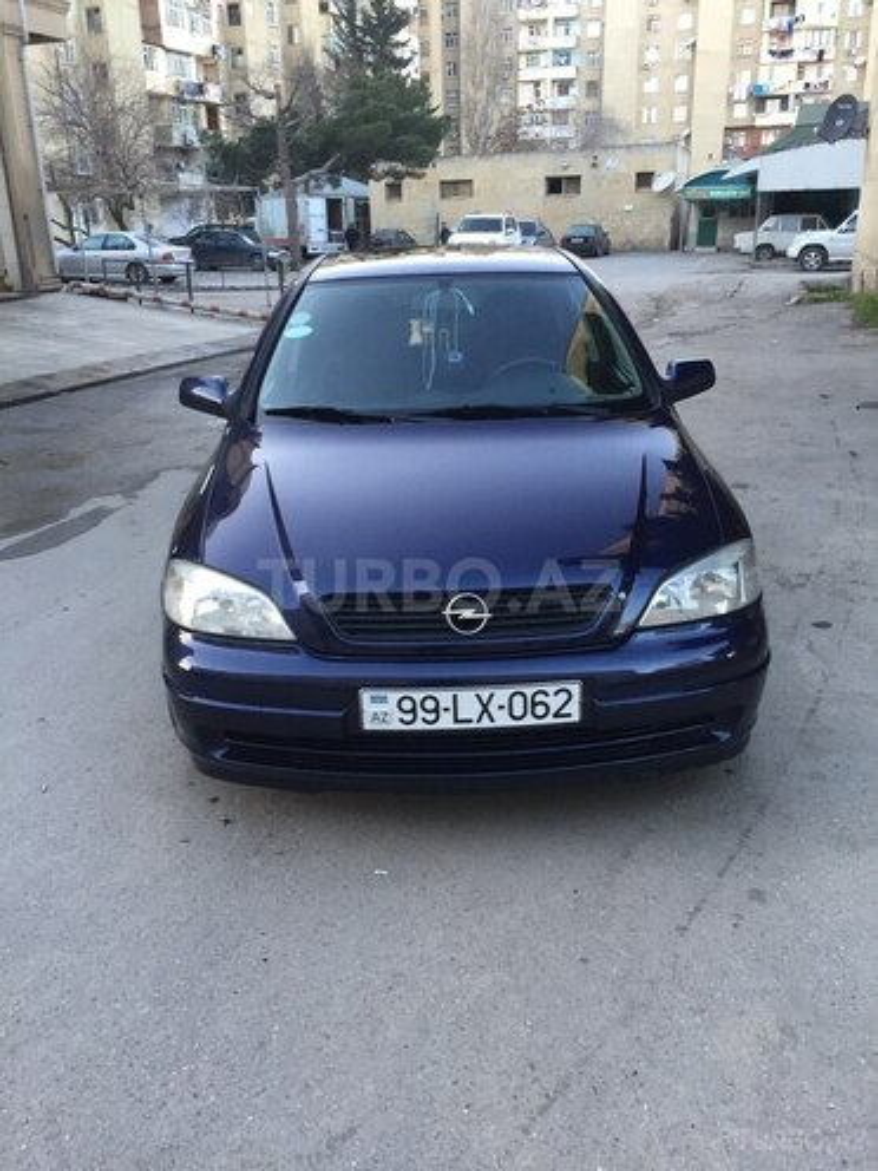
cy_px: 586
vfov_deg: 61.7
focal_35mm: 29
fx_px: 981
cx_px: 439
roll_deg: +0.1
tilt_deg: -21.8
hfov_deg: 48.2
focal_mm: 4.15
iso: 64
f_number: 2.2
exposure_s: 1/33
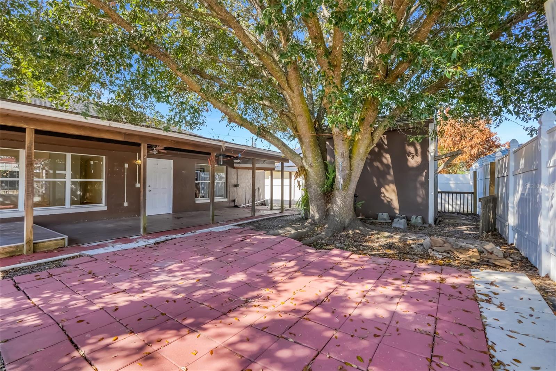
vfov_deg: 73.7
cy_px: 186
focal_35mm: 16
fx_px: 247
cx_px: 278
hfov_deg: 96.7
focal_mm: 16
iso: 1250
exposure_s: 1/30
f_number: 9
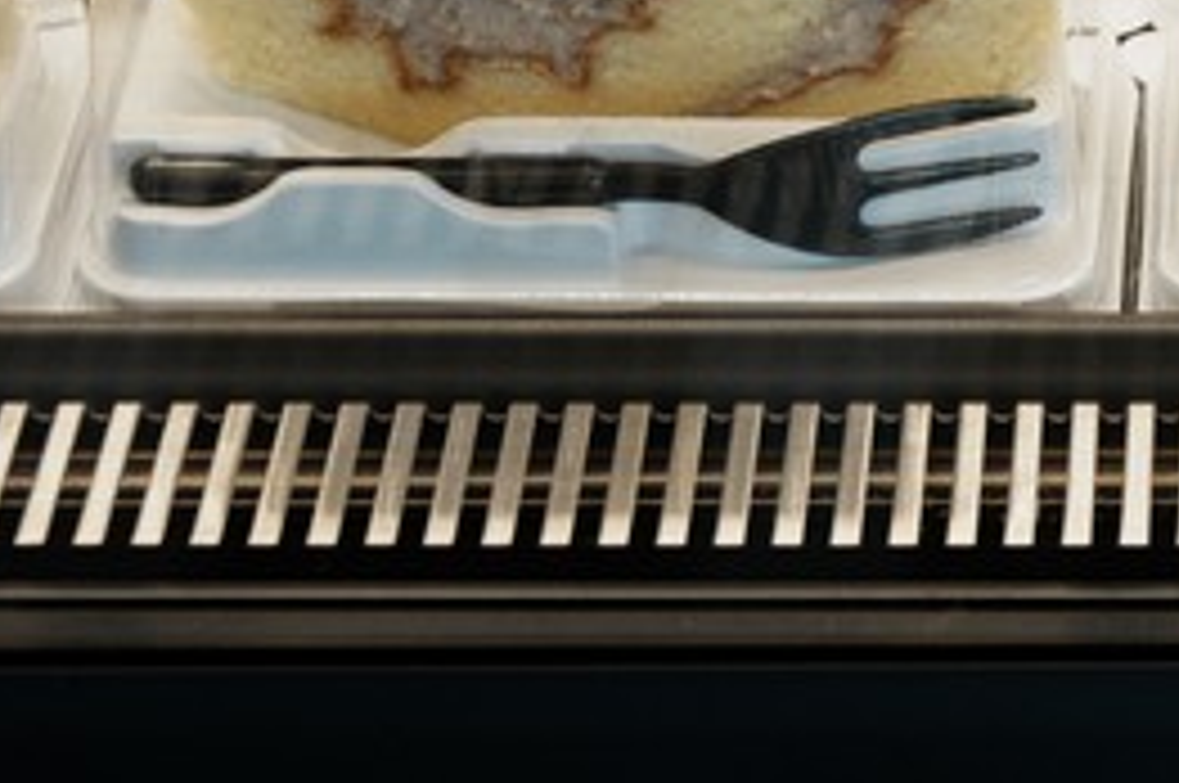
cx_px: 1670
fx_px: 7000
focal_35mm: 214
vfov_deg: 6.4
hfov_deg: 9.4
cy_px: -236
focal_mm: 70
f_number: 7.1
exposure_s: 1/100
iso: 400
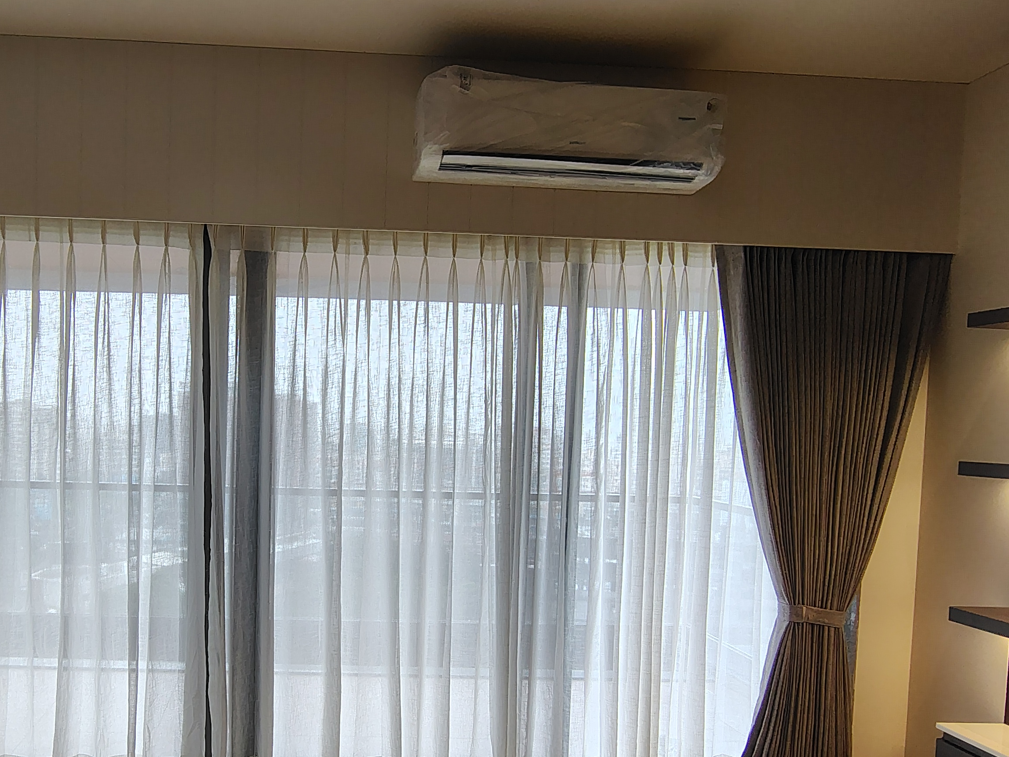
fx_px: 845
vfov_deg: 47.8
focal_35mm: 29
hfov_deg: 60.2
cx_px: 335
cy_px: 471
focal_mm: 2.13
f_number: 2.2
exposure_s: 1/100
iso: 205
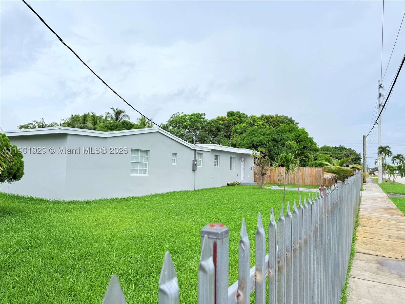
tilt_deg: +3.4
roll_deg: -1.2
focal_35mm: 24
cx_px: 202
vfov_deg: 56.8
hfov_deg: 71.6
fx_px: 281
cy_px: 152
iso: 80
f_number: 1.78
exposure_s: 1/2801
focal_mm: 6.76
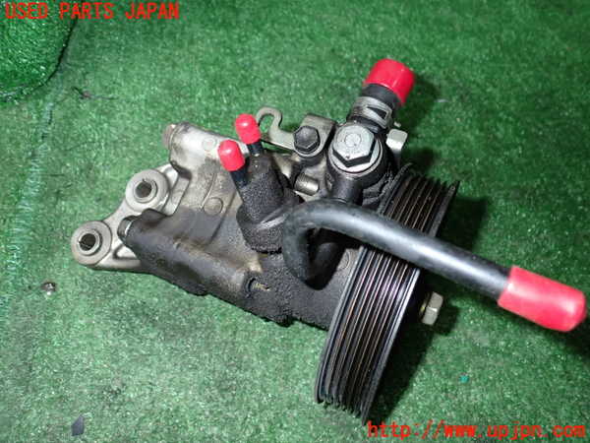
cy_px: 222
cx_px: 295
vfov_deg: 46.8
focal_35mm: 30
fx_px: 511
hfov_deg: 60.0
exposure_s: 1/30
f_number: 6.3
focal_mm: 5.4
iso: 250
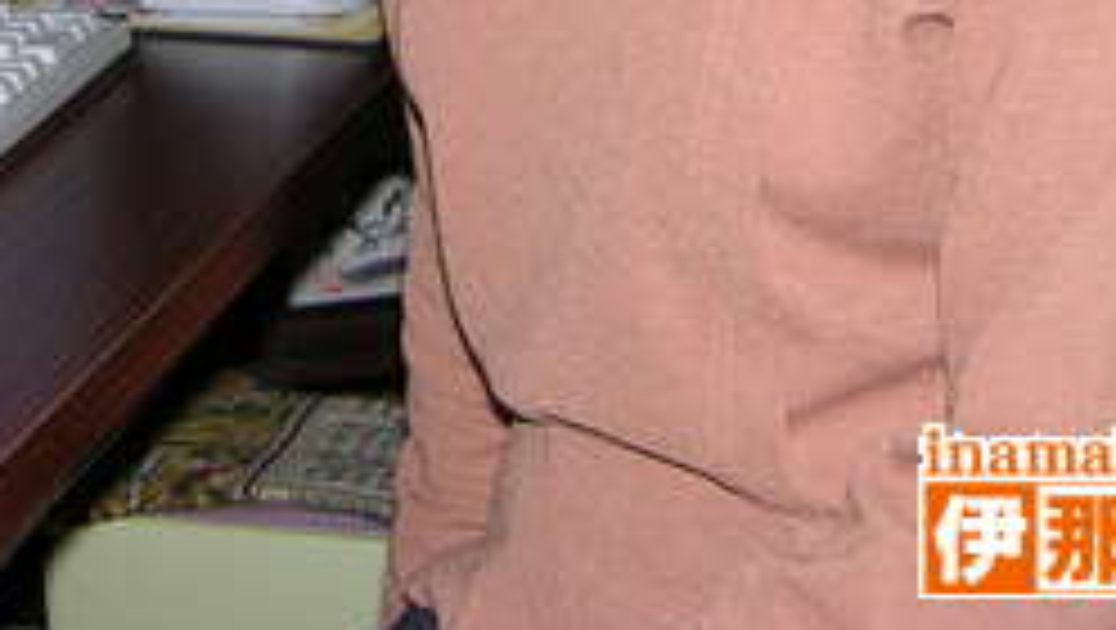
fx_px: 3495
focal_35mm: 118
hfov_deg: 18.0
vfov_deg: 9.9
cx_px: 198
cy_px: -436
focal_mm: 10.7
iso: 50
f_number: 2.9
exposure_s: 1/60.1
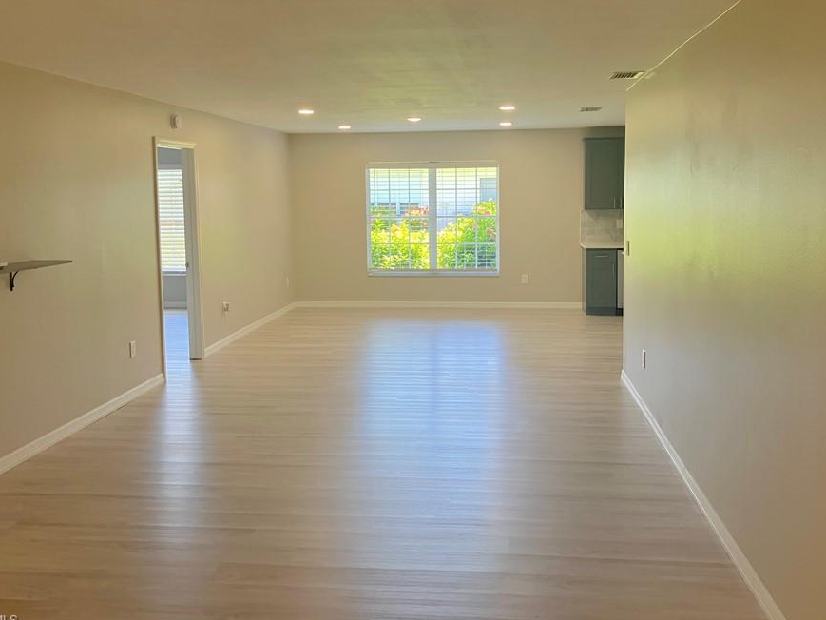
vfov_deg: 42.8
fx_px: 788
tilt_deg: -4.5
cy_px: 264
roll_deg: +2.0
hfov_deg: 55.3
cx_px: 434
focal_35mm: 33
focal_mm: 3.99
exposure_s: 1/60
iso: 64
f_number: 1.8
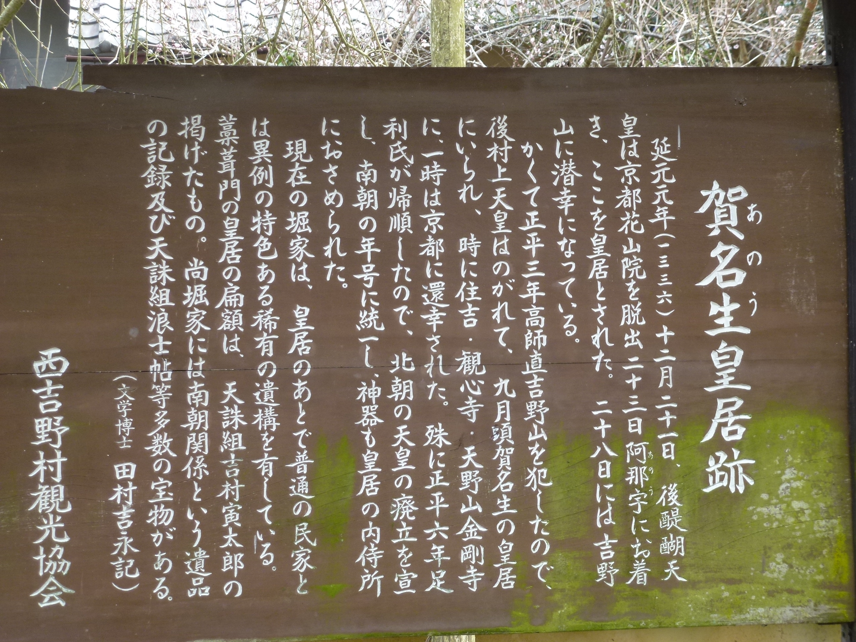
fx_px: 2374
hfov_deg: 20.4
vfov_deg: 15.4
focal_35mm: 96
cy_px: 321
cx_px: 428
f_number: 5
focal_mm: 17.3
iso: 160
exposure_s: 1/80
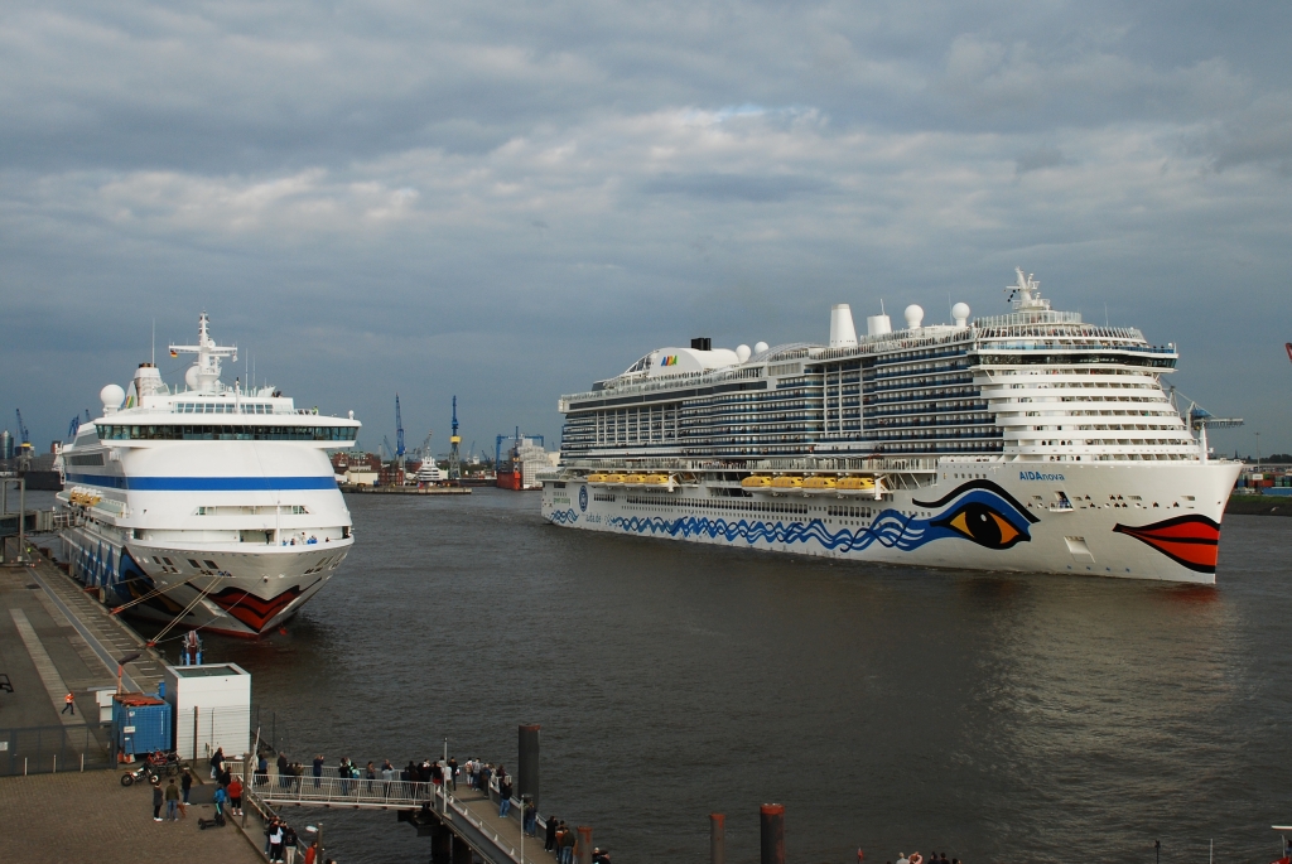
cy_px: 432
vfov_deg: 37.0
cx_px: 646
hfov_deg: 53.1
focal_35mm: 36
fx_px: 1293
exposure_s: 1/200
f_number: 10
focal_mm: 24
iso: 200
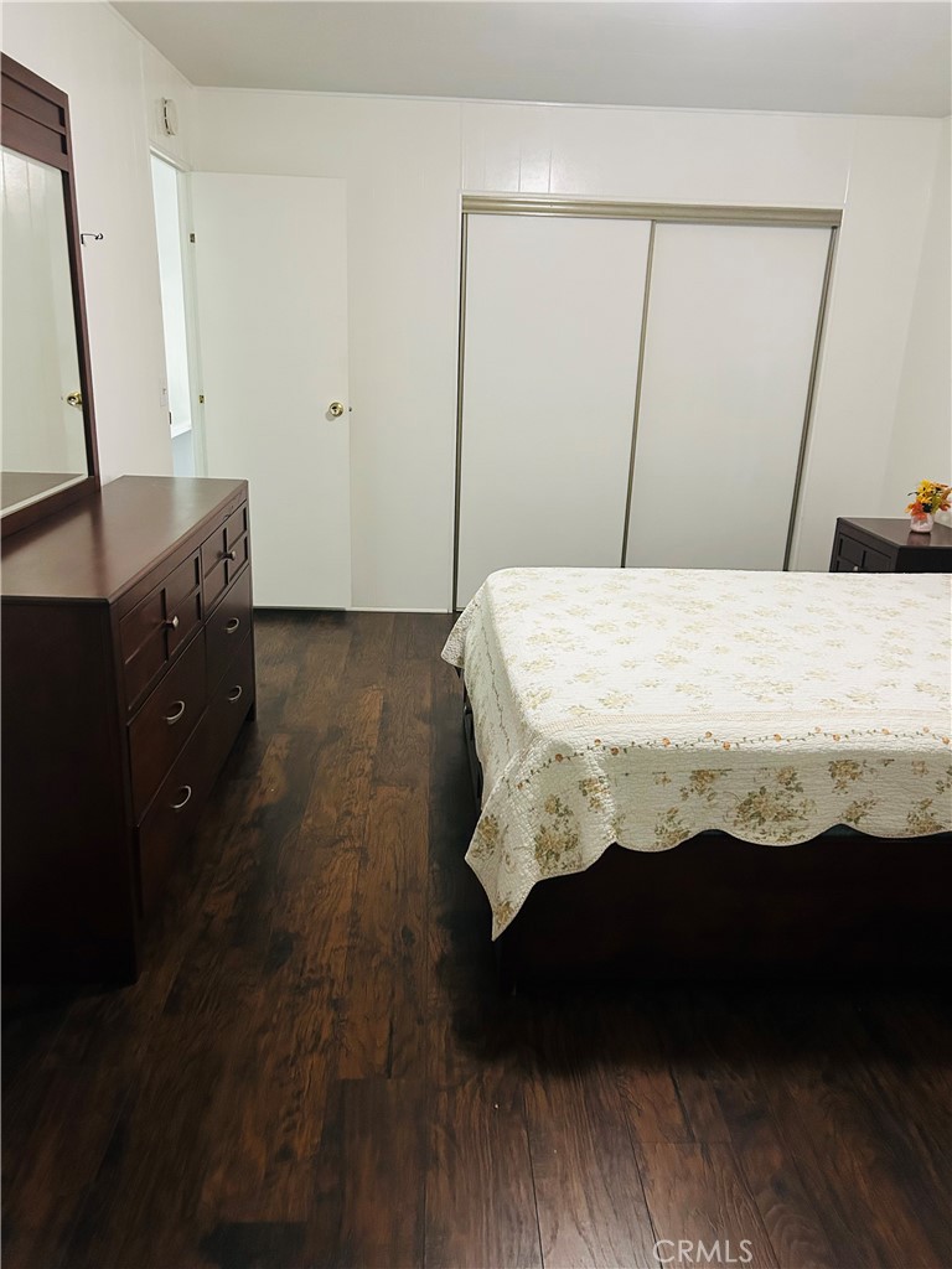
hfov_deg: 53.1
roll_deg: -2.3
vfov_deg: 67.3
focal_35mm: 26
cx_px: 476
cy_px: 634
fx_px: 953
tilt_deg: -19.0
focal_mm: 5.7
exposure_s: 1/40
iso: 500
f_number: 1.5
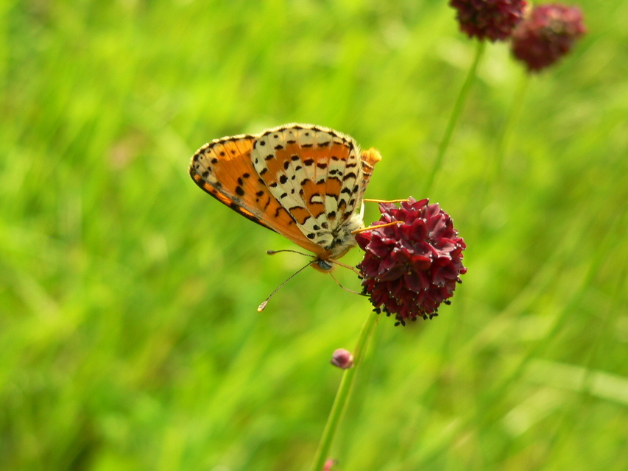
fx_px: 1524
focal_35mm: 84
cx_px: 314
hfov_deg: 23.3
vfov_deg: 17.6
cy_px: 236
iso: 80
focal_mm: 14.1
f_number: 4
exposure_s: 1/200
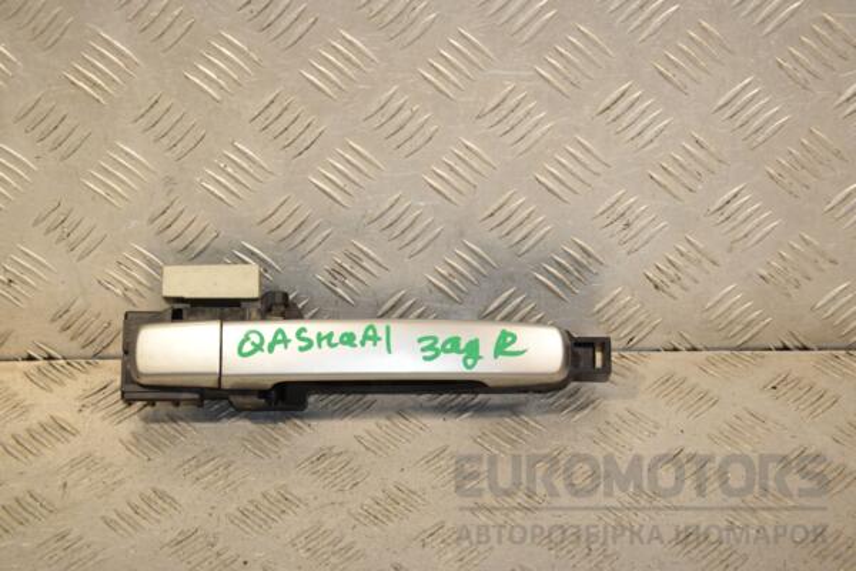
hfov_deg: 26.0
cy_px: 286
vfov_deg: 17.5
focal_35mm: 78
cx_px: 428
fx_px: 1855
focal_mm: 52
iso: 800
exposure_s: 1/200
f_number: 6.3
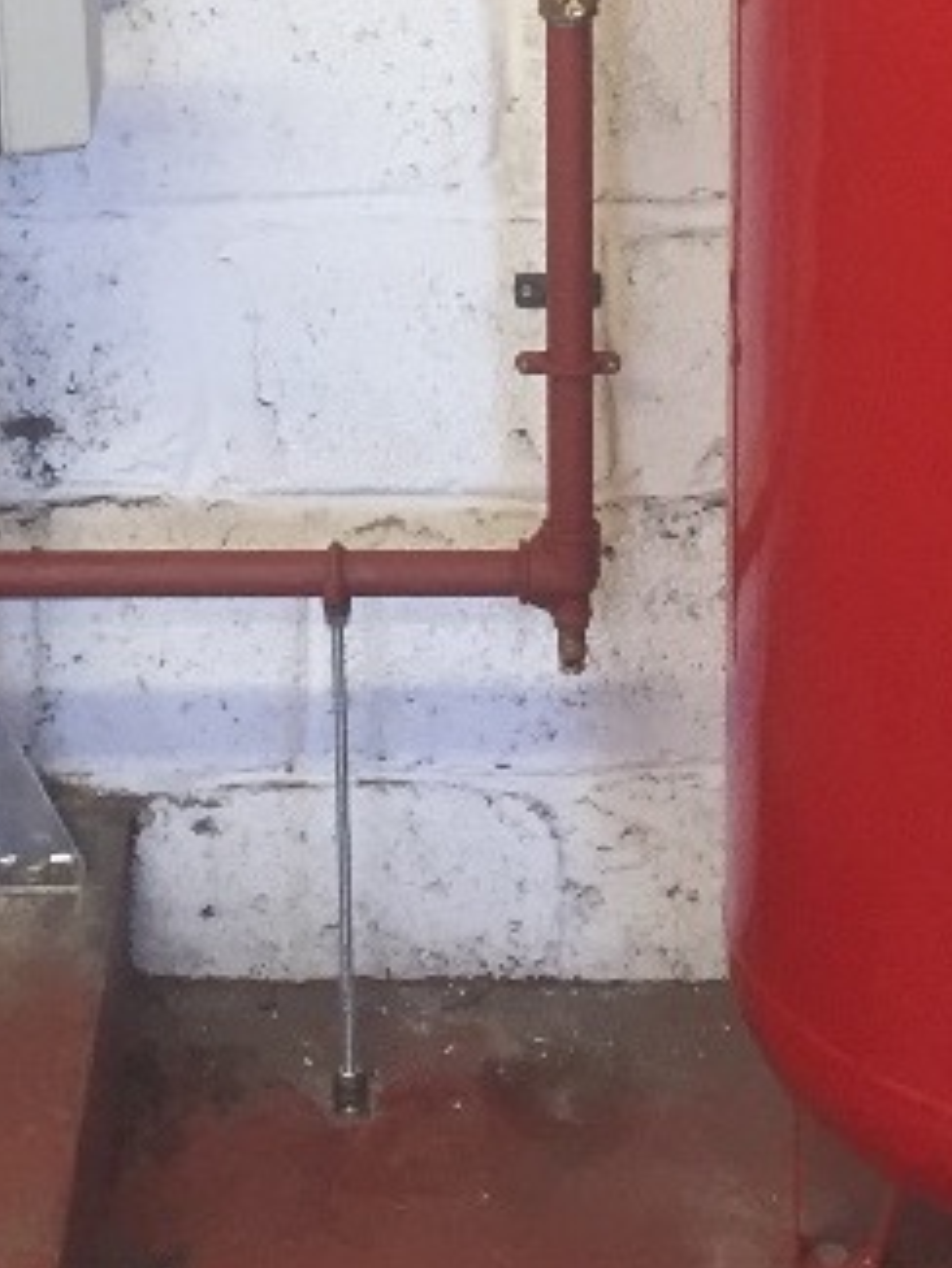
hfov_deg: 13.8
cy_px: -441
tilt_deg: -8.3
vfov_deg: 17.1
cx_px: 304
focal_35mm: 107
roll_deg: +0.9
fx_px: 3921
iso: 50
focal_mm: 4.15
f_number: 2.2
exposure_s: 1/33
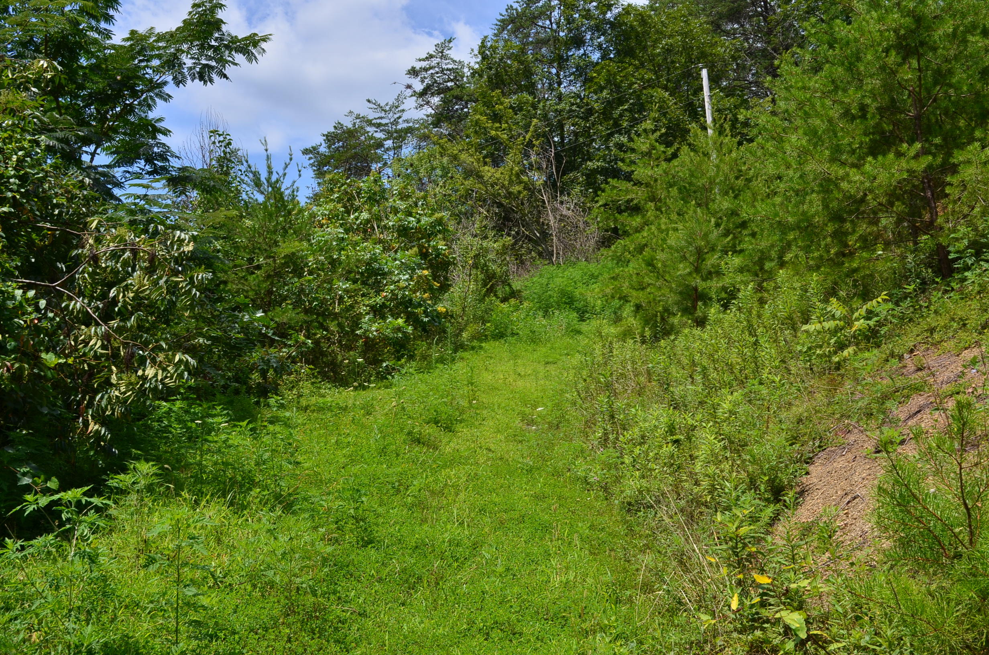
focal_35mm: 42
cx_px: 494
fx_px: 1151
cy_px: 328
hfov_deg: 46.5
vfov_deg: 31.8
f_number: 10
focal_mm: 28
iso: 200
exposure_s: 1/250
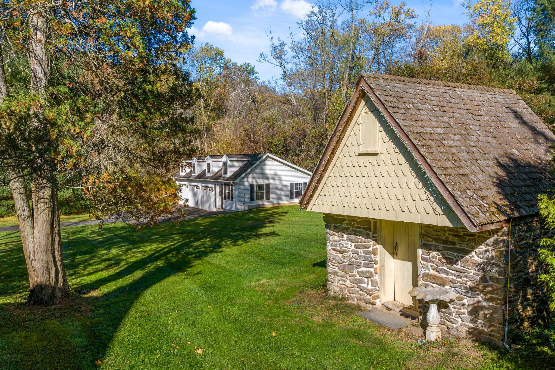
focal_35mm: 25
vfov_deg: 51.3
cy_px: 189
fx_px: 385
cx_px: 277
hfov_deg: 71.5
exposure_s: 1/1250
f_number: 4
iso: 100
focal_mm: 12.29
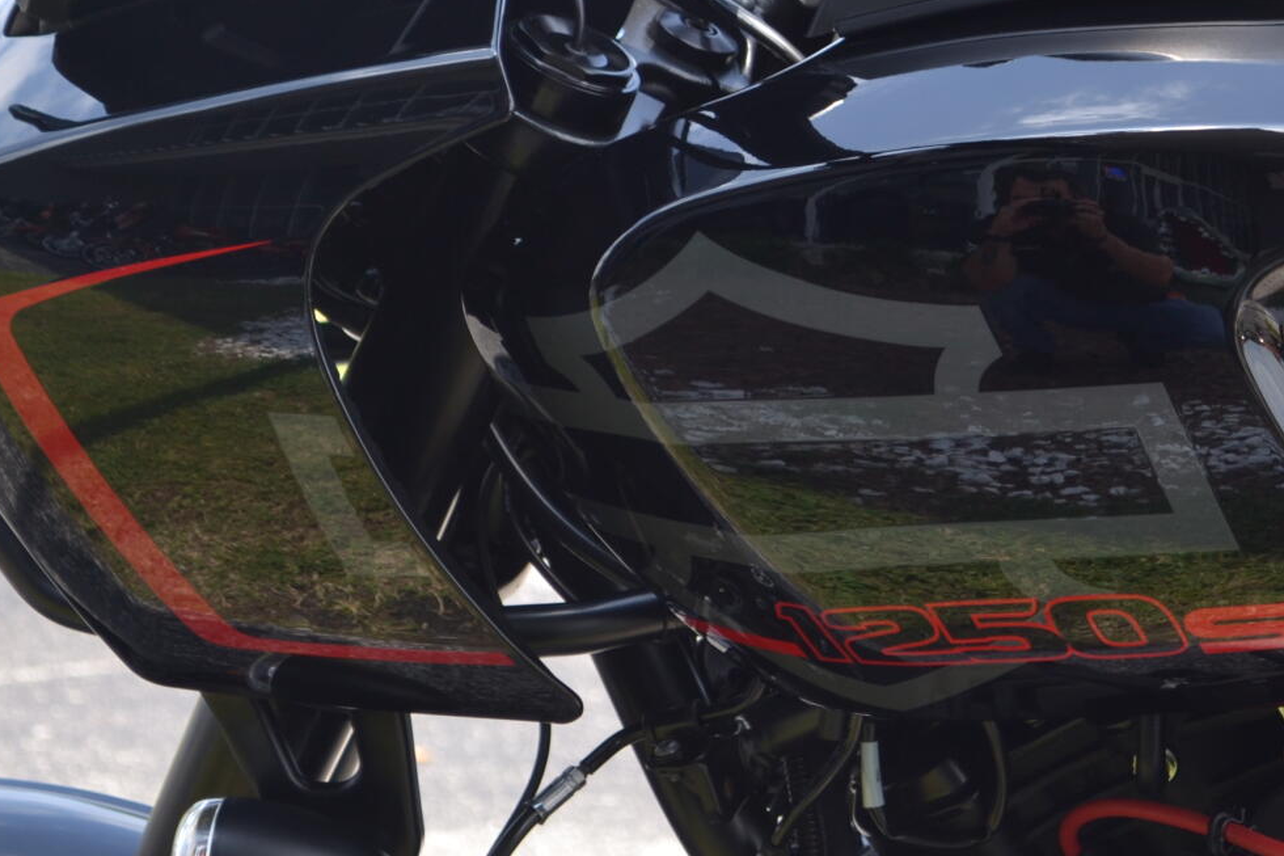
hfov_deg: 13.9
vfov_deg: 9.3
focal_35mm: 147
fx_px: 5242
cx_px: 981
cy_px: 10
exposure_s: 1/125
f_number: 5.3
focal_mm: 48
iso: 100
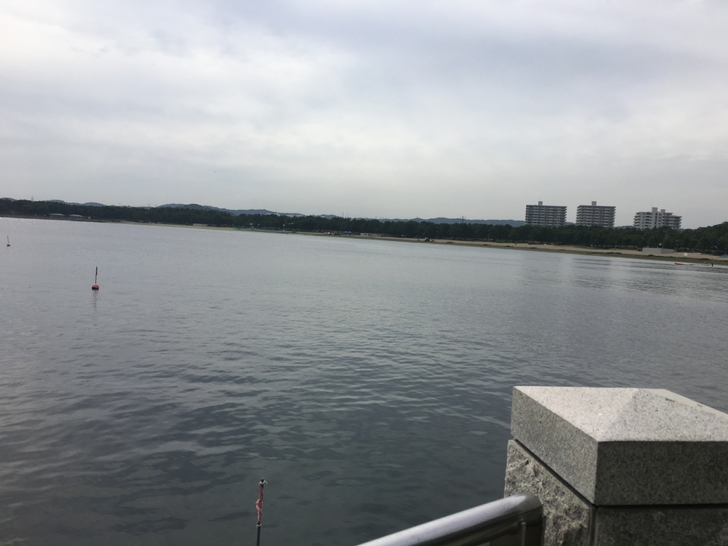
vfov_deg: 48.2
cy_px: 273
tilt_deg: -3.1
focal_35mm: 29
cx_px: 364
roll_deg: -2.6
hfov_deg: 61.7
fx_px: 610
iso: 25
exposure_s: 1/3344
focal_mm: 4.15
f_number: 2.2
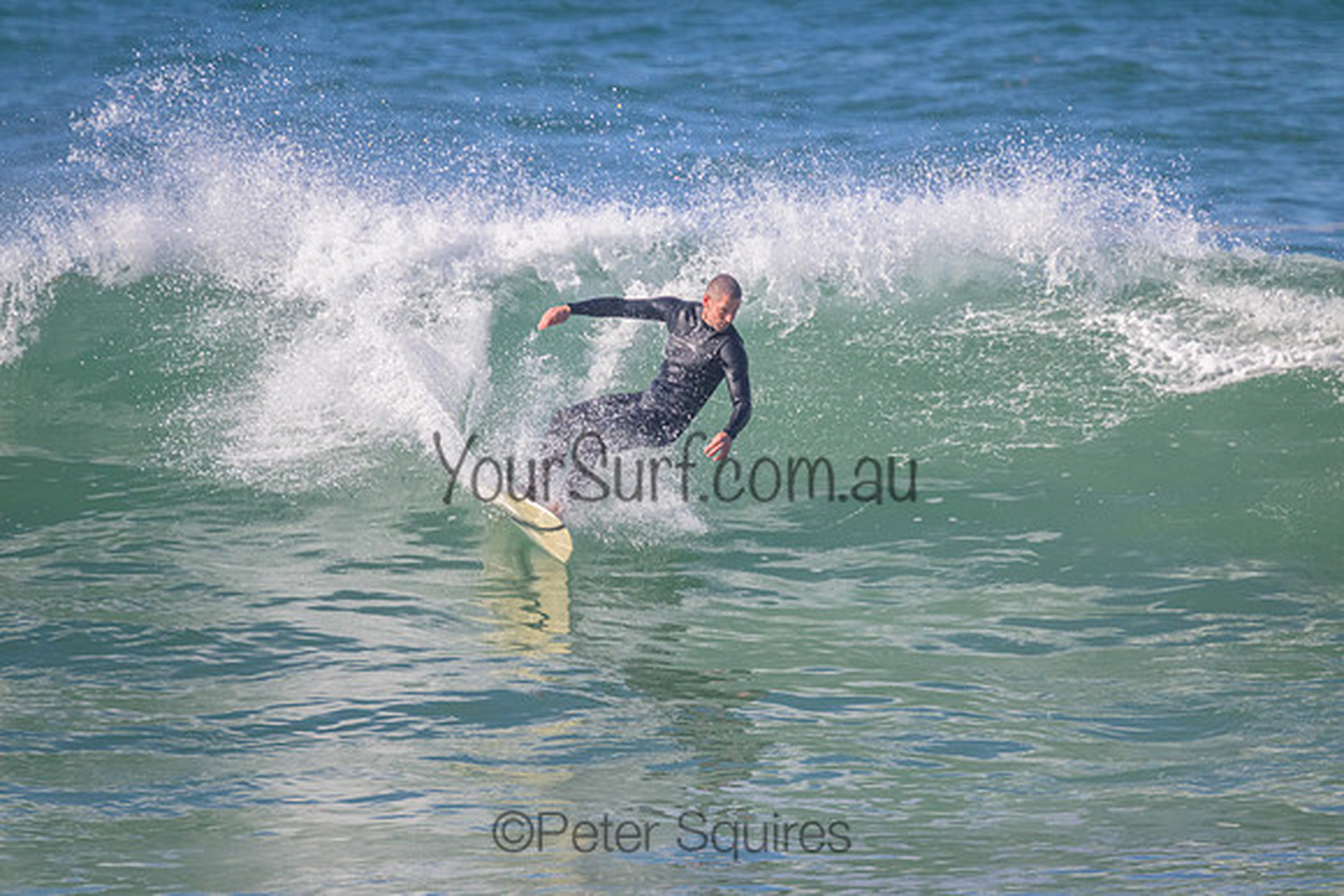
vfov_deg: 1.7
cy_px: 448
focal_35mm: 800
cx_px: 672
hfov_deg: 2.6
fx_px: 29872
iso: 1600
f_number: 11
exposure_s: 1/2000
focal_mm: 800
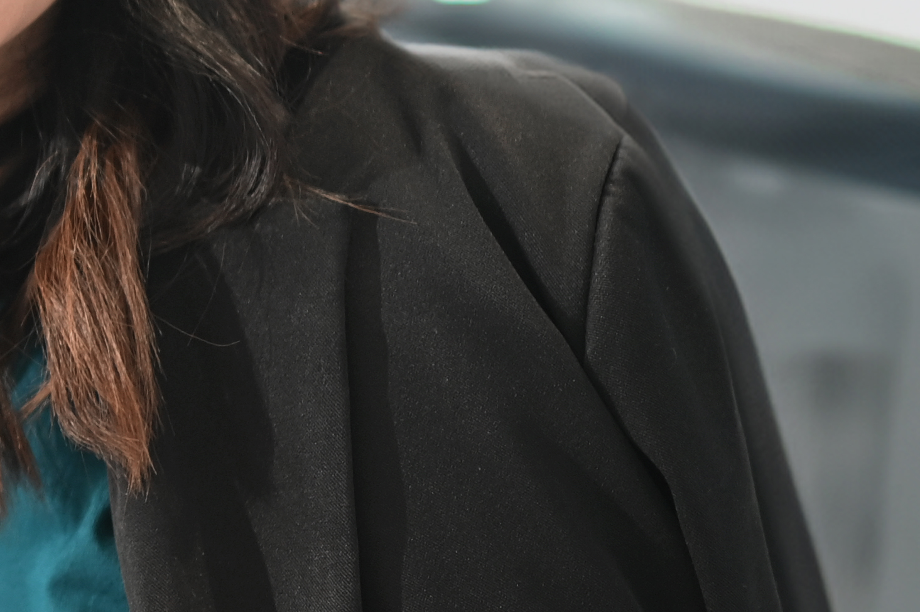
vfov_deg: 3.9
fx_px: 8962
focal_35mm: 351
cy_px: 90
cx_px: -820
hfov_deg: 5.8
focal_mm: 85
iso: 500
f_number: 1.4
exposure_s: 1/200
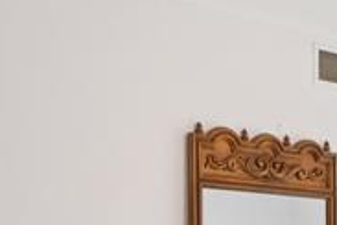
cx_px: 418
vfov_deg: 15.4
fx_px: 786
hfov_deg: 22.1
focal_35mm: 84
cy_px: 299
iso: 800
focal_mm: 10
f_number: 8
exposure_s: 1/30
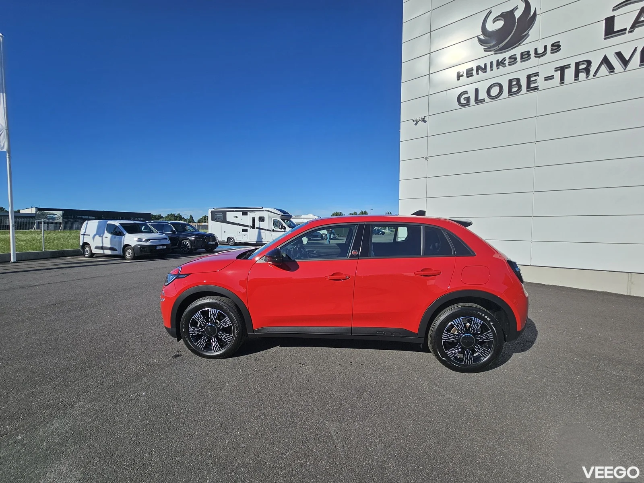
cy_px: 242
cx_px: 322
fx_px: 242
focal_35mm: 13
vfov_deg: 89.9
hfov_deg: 106.2
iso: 50
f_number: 2.2
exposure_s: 1/5000
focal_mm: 2.2
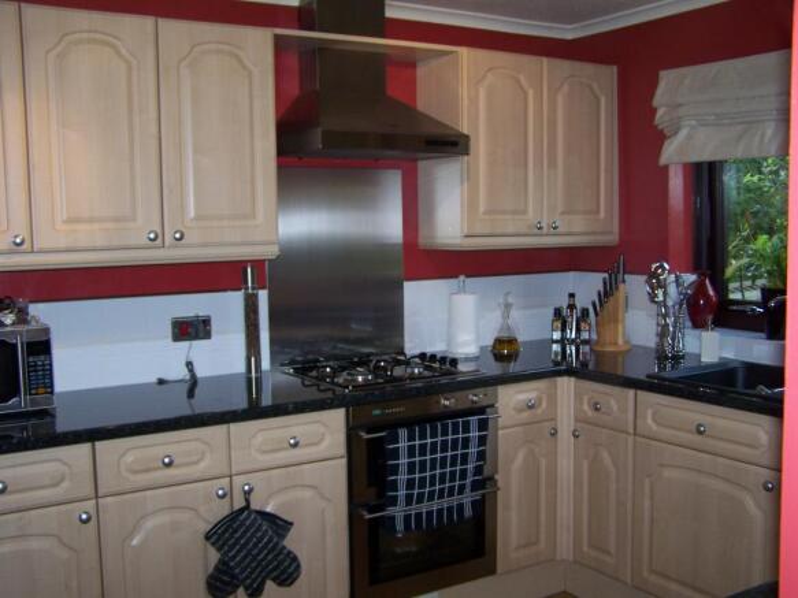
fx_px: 876
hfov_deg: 49.0
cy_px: 299
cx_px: 399
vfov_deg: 37.7
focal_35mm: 38
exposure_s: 1/60
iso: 80
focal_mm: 6.3
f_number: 2.8
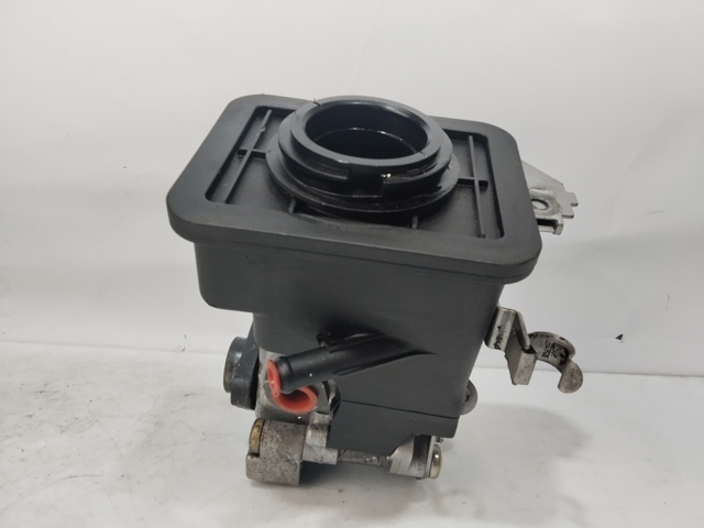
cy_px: 264
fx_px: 529
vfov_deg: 53.1
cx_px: 352
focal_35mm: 26
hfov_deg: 67.3
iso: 50
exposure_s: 1/132
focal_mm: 2.78
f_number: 2
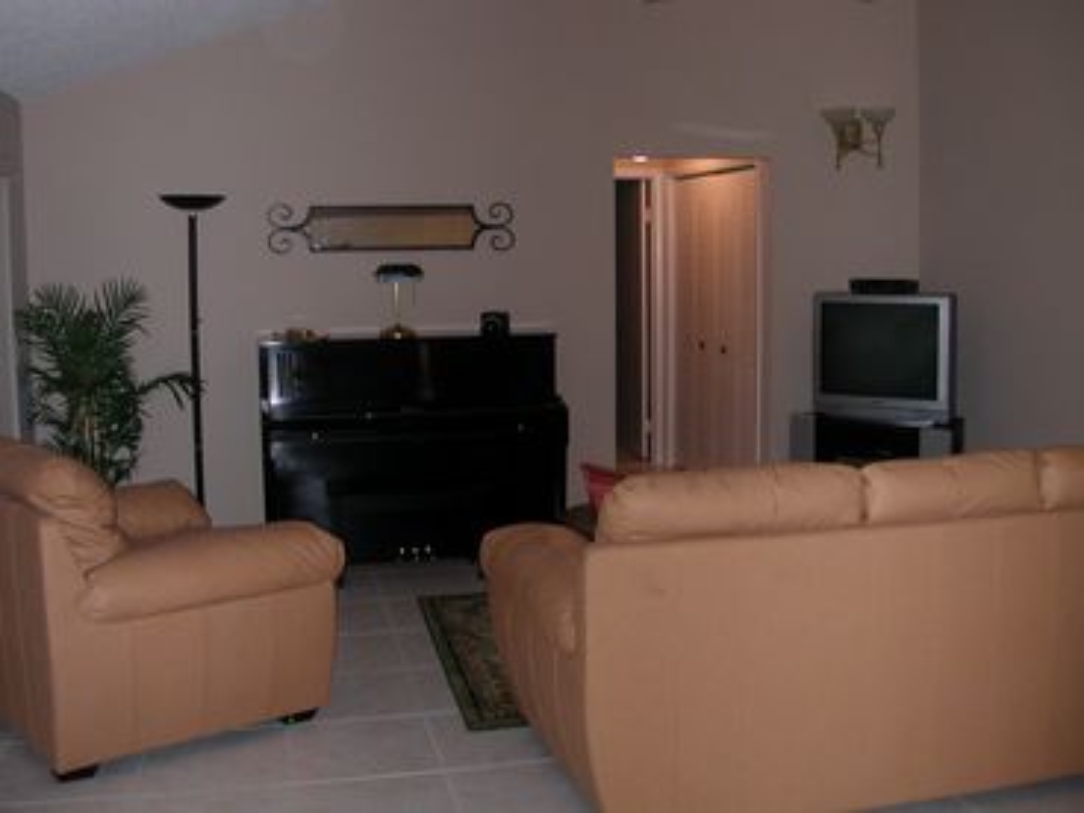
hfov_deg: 50.1
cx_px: 542
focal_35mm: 37
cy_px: 406
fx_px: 1159
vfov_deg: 38.7
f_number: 2.7
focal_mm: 5.6
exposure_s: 1/59.9
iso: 200
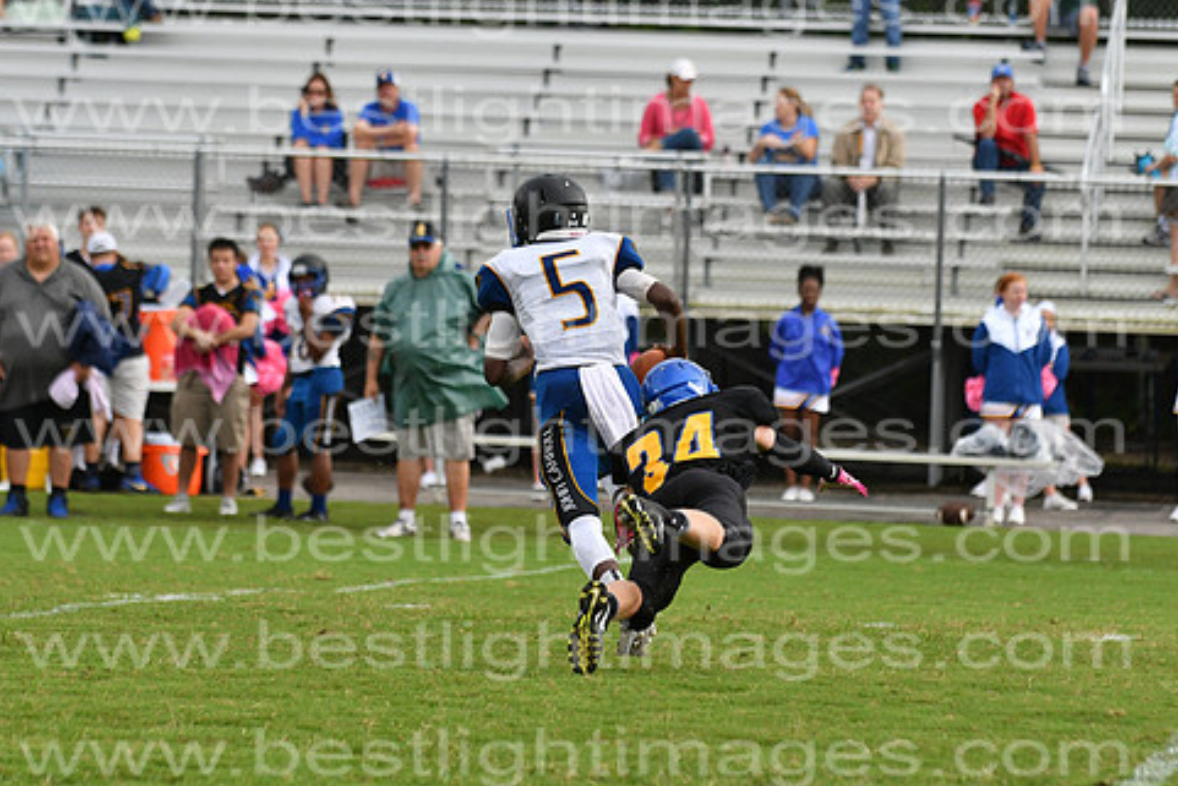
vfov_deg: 5.4
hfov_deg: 8.1
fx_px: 8281
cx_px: 576
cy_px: 383
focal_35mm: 253
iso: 800
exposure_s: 1/4000
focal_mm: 140
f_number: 3.5
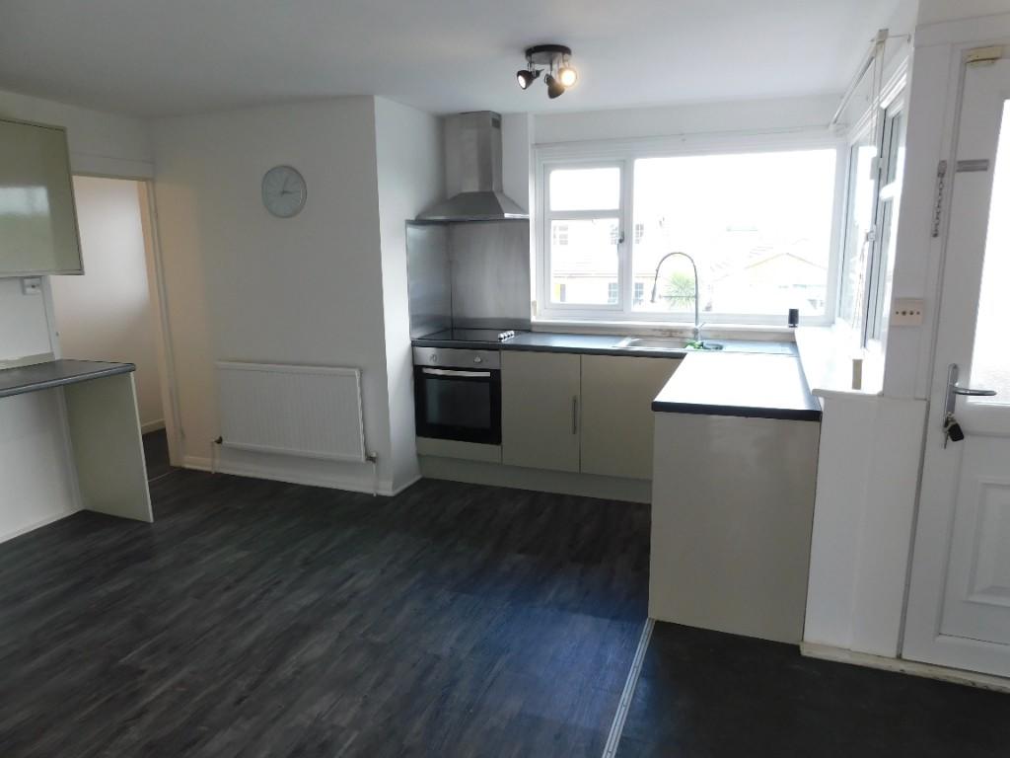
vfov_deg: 58.9
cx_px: 505
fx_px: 671
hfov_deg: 73.9
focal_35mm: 23
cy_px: 379
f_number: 3
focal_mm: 4
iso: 125
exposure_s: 1/60
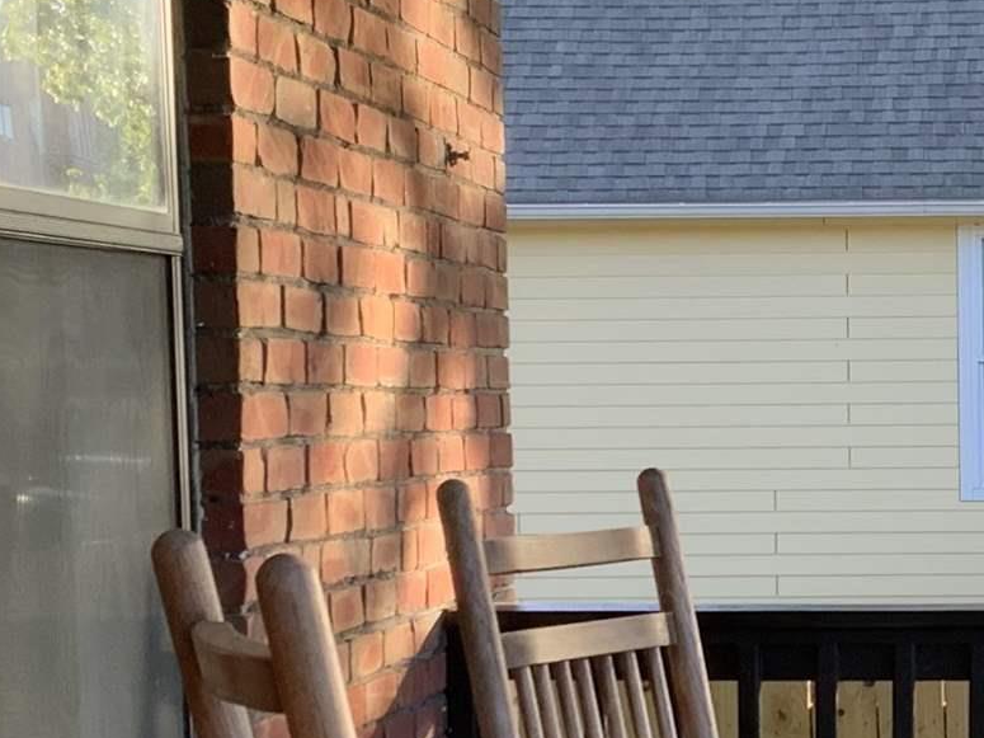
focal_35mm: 115
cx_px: 1045
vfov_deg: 12.8
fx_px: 3269
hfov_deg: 16.7
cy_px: 612
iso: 32
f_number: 1.8
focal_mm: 3
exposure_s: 1/122
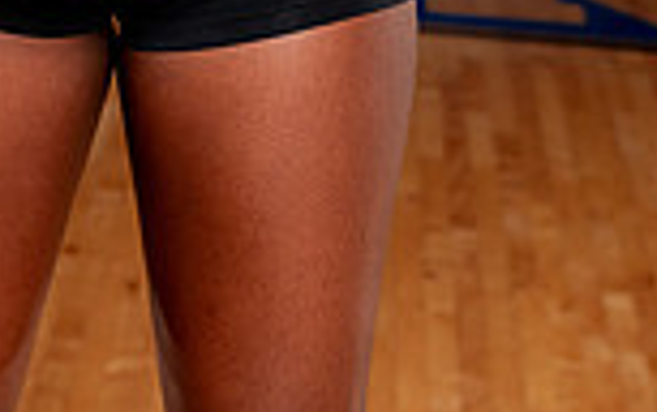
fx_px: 3764
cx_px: 56
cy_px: -536
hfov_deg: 9.9
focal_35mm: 210
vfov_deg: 6.0
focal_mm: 70
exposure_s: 1/250
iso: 200
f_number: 5.6
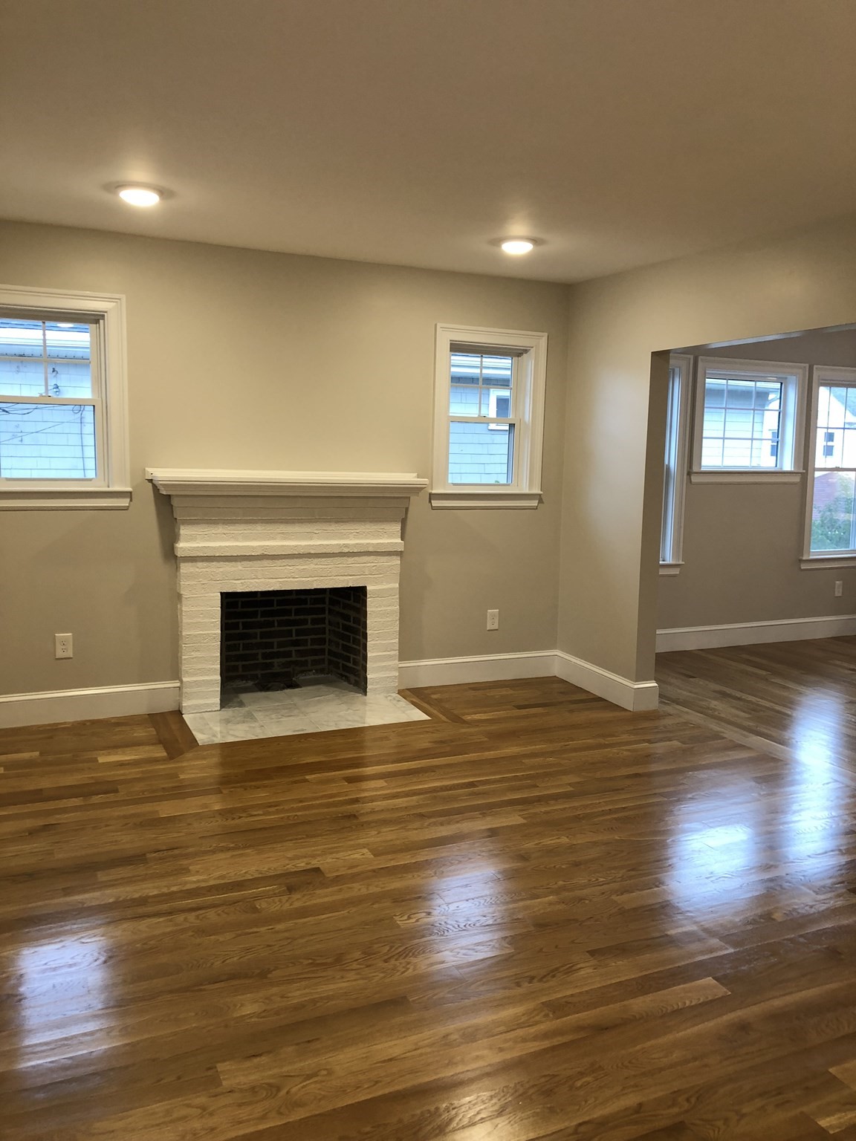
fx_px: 923
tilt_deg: -7.9
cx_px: 428
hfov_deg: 49.7
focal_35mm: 28
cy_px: 570
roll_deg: -1.1
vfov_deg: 63.4
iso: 32
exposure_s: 1/24
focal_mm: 3.99
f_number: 1.8
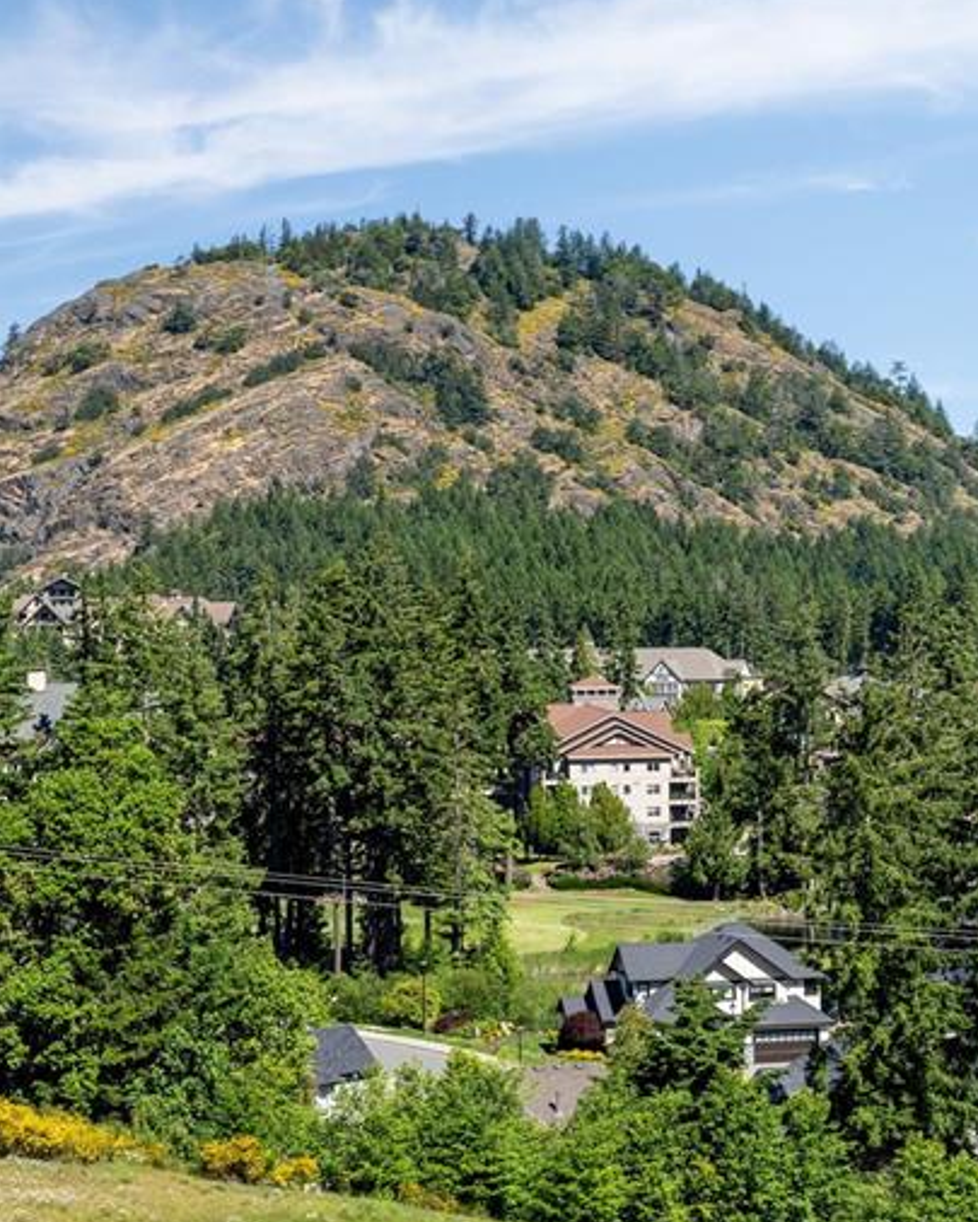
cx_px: 423
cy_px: 654
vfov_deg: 25.1
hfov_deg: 20.2
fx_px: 2749
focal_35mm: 76
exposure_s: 1/640
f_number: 5
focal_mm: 40
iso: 100
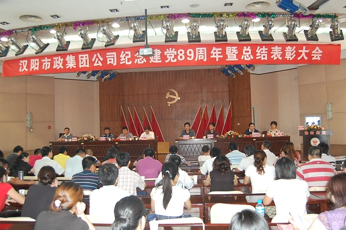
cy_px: 115
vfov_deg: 38.3
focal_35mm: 34
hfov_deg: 55.1
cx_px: 173
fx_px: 331
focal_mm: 23
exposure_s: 1/60
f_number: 3.8
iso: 720
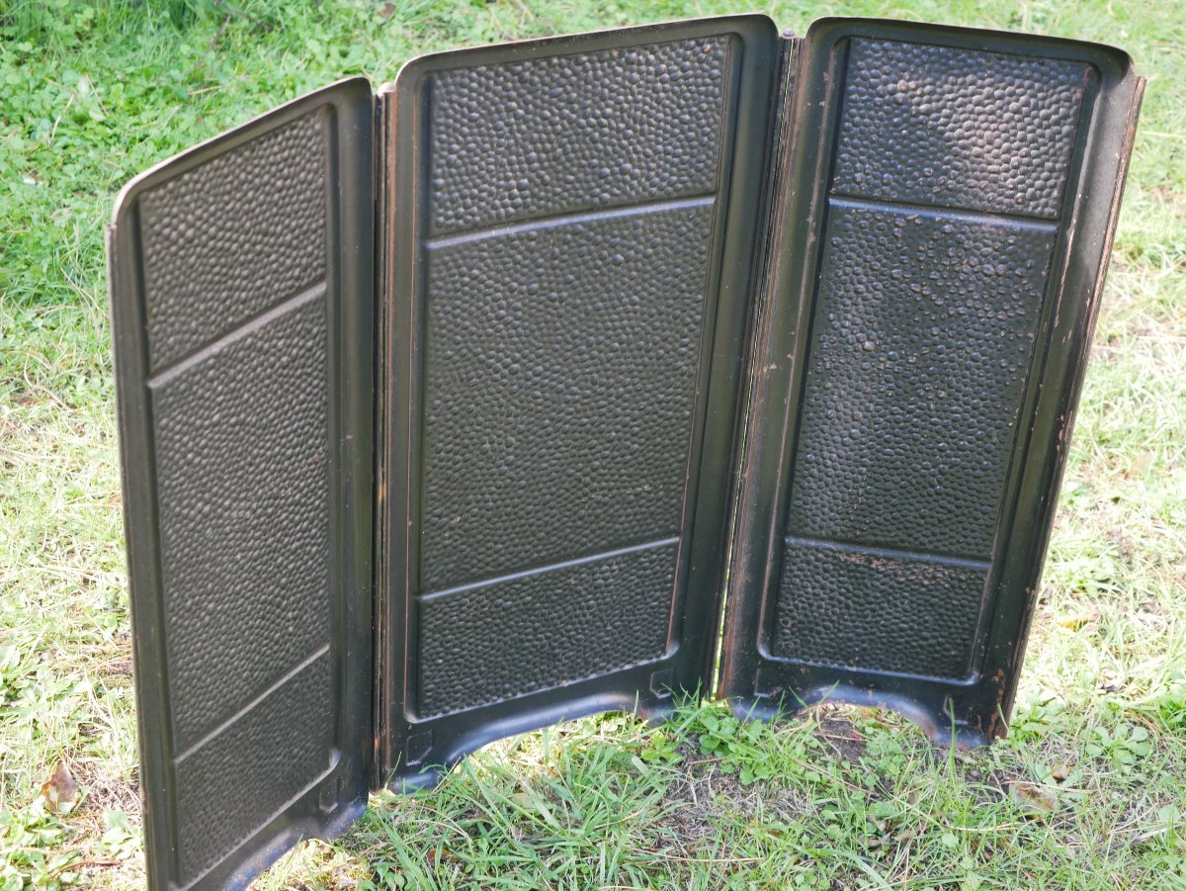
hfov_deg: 32.2
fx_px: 2057
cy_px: 446
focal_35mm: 60
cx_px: 593
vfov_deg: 24.4
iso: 400
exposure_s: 1/60
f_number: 3.5
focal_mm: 30
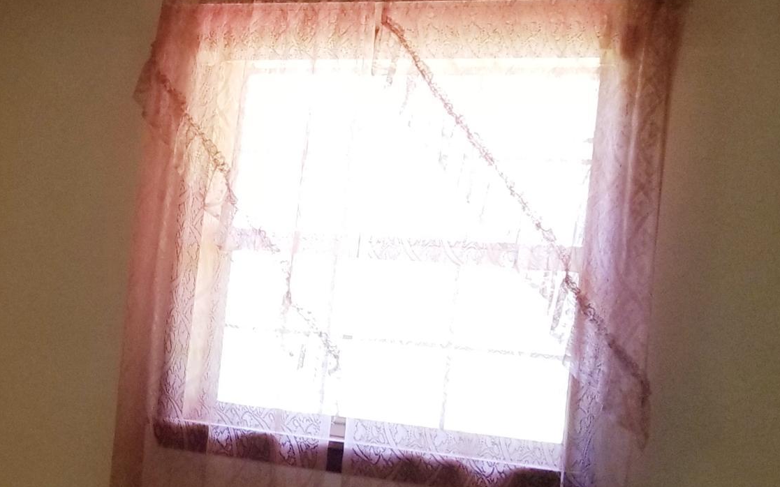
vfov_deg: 17.5
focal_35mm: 74
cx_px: -96
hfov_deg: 25.6
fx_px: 1573
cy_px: 387
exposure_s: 1/30
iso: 200
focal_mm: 4.25
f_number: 1.7
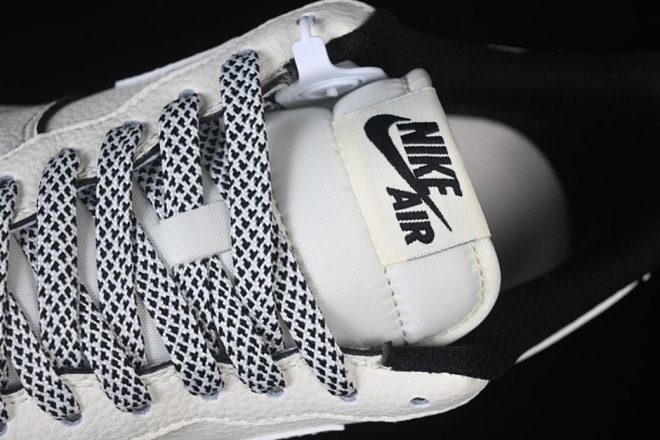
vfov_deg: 18.2
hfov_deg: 27.0
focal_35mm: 75
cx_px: 330
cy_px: 220
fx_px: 1375
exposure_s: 1/80
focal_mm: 50
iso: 160
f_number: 7.1
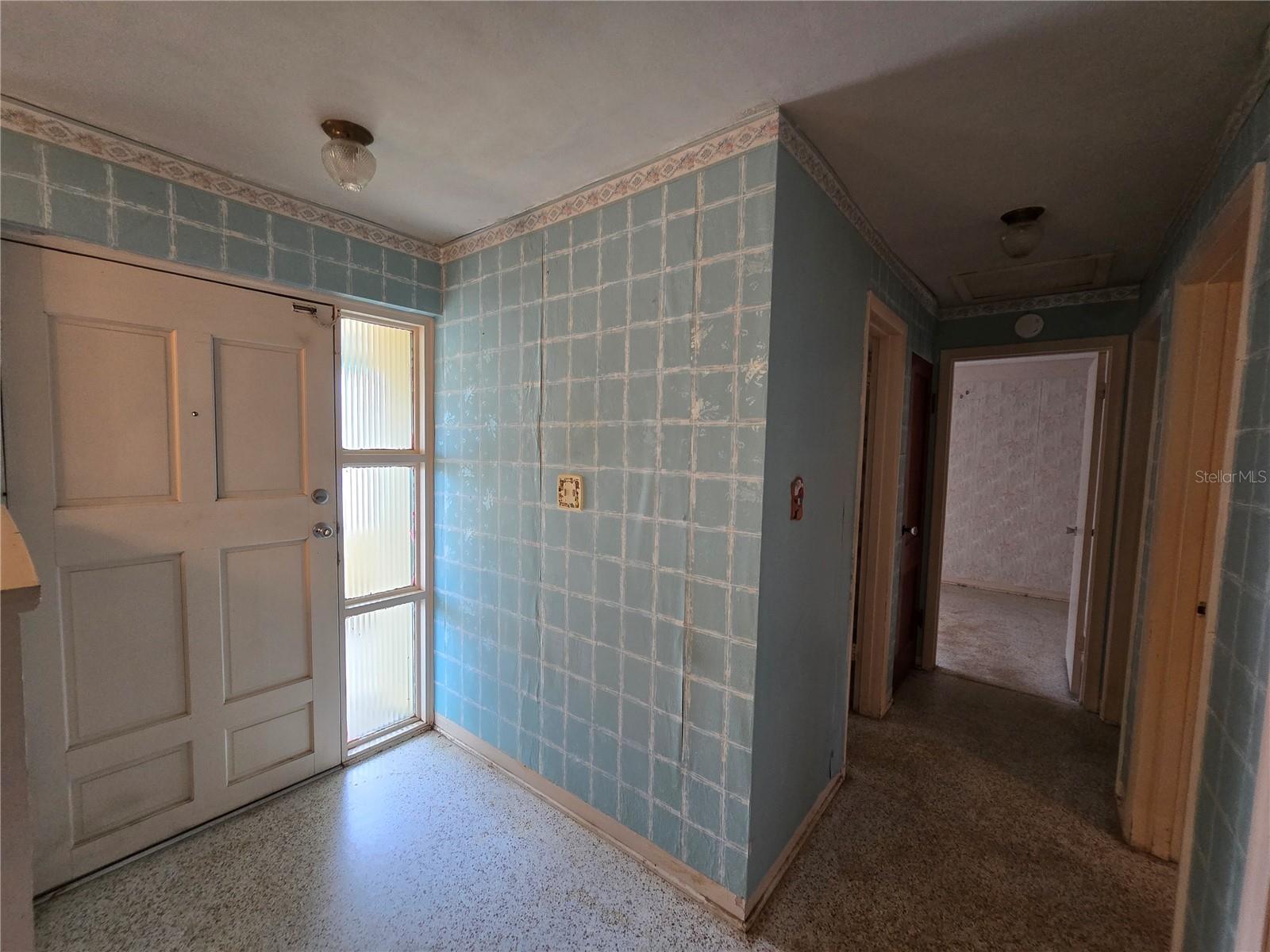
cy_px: 476
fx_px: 477
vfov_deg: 89.9
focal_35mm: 13
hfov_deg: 106.2
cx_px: 635
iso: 200
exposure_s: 1/60
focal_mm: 2.2
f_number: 2.2
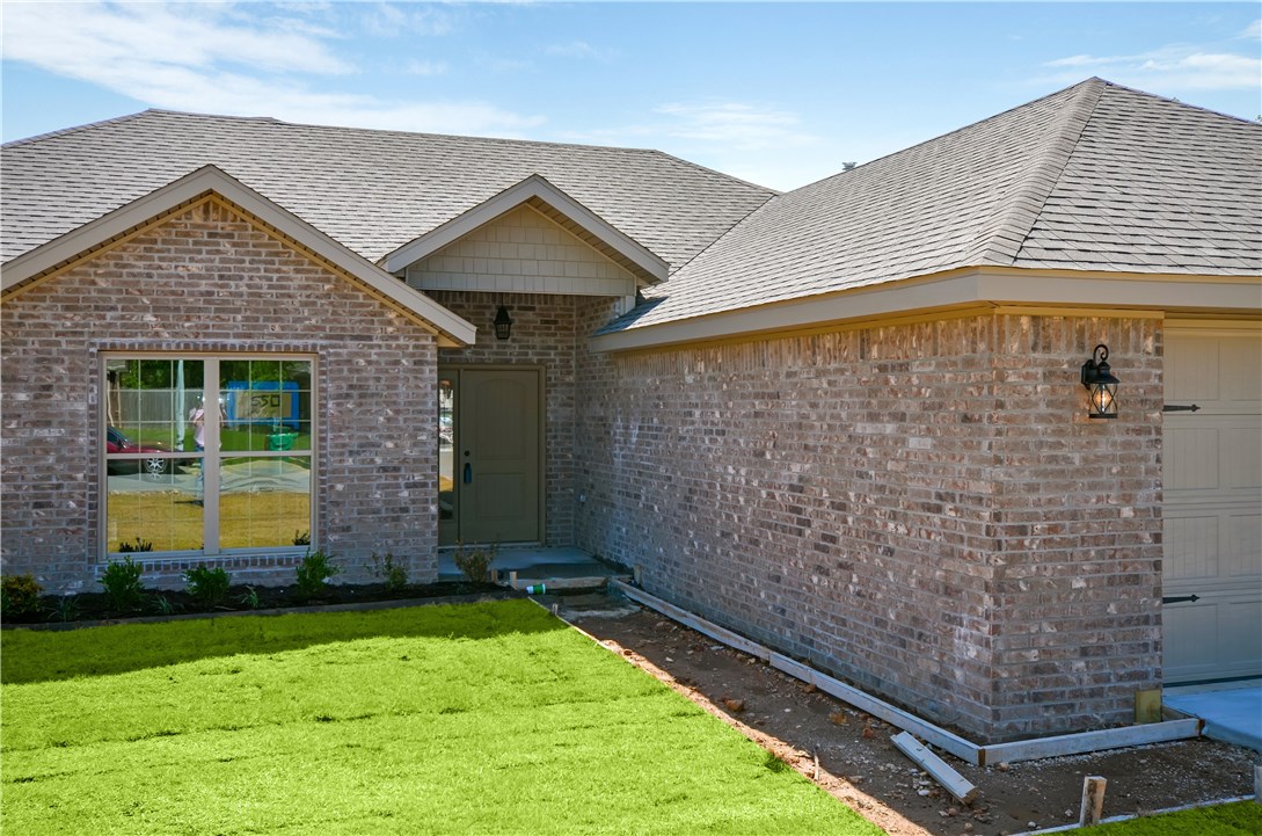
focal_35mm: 33
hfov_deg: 57.3
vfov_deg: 39.8
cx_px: 631
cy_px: 418
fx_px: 1154
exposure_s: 1/200
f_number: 8
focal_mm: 22
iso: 100
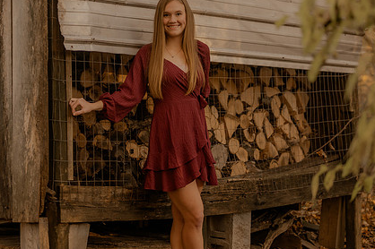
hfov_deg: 19.7
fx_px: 1082
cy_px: 82
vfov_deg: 13.1
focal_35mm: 104
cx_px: 180
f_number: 1.8
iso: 250
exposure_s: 1/320
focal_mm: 50
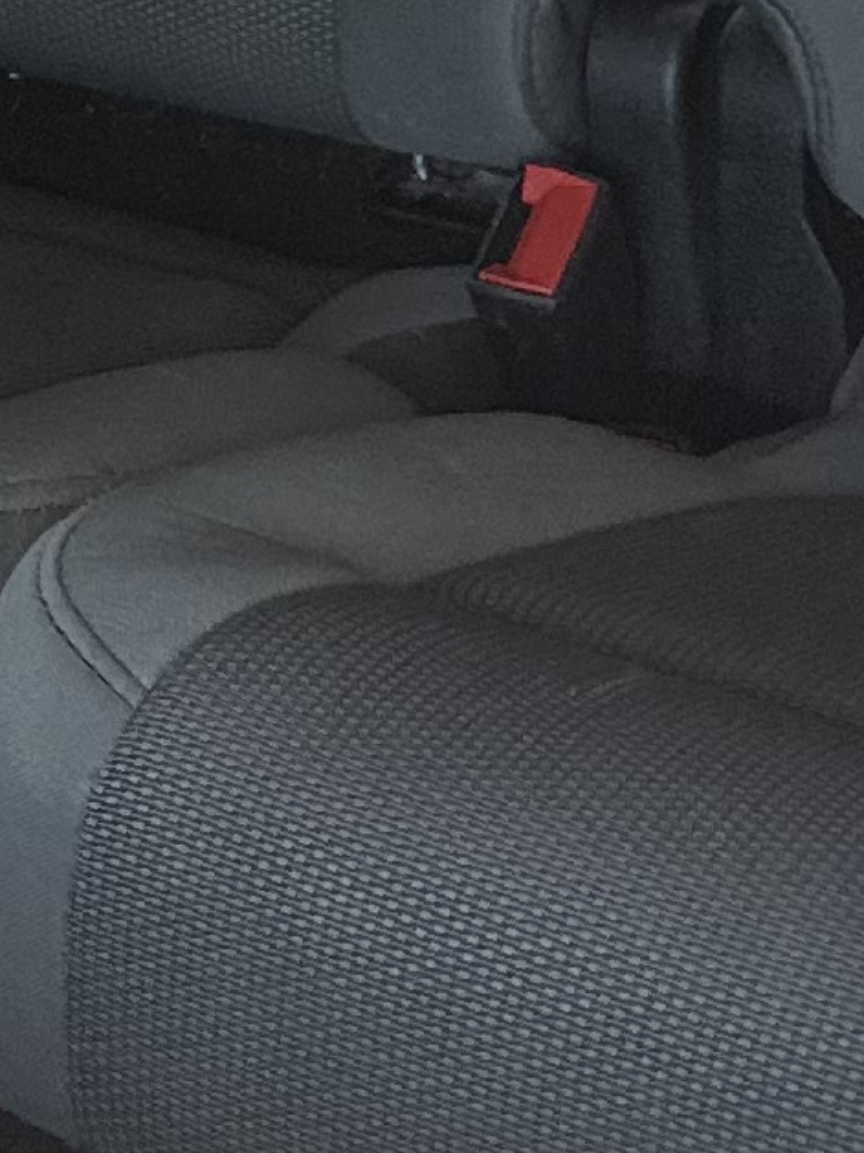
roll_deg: +5.0
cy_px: -1680
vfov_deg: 10.8
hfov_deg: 8.9
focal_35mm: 154
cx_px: -1003
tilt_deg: -4.9
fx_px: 5125
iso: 250
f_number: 1.78
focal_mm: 6.86
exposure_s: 1/89
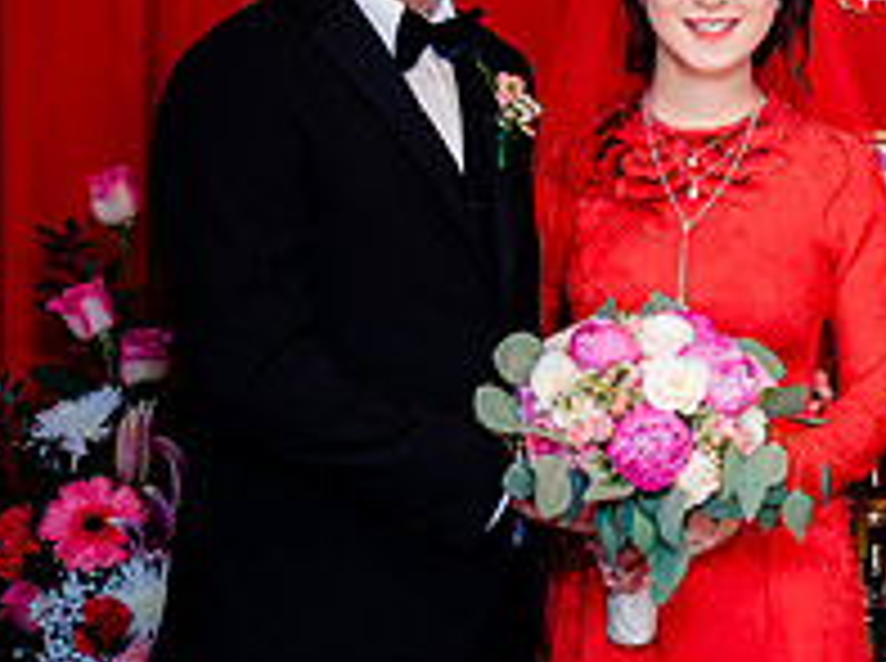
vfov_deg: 8.4
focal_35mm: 176
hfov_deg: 11.0
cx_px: 1084
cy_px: 110
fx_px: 4497
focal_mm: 62
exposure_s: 1/160
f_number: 2.8
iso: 1250
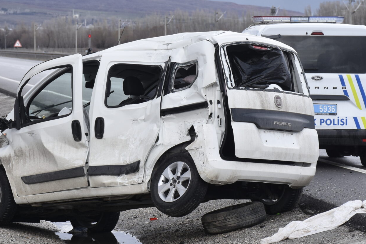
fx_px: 2664
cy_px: 124
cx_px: 152
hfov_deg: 7.9
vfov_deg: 5.2
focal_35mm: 262
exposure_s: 1/500
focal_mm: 85
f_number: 8
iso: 250
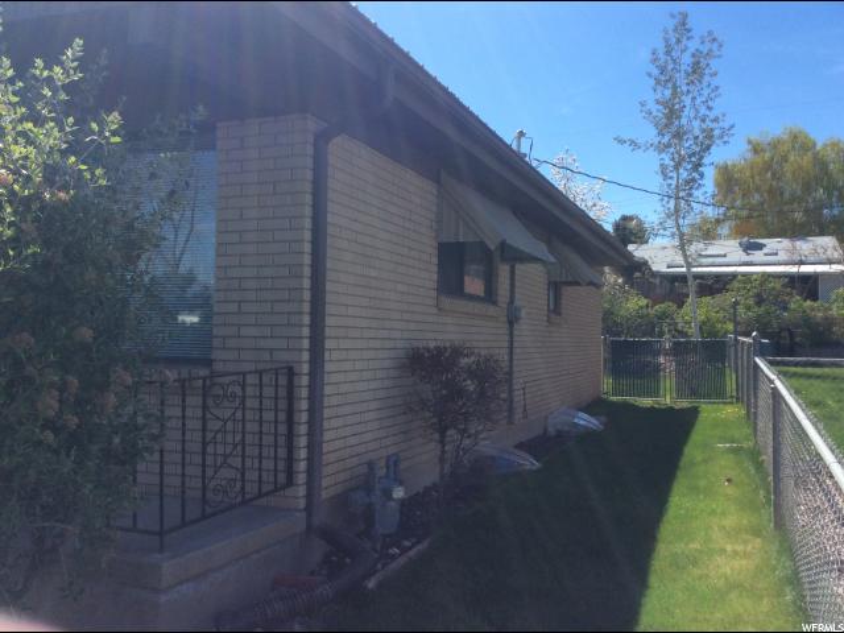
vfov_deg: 44.2
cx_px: 422
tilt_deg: +1.0
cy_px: 316
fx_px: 780
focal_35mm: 32
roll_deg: +0.4
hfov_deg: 56.8
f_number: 2.4
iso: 32
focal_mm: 3.3
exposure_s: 1/1100
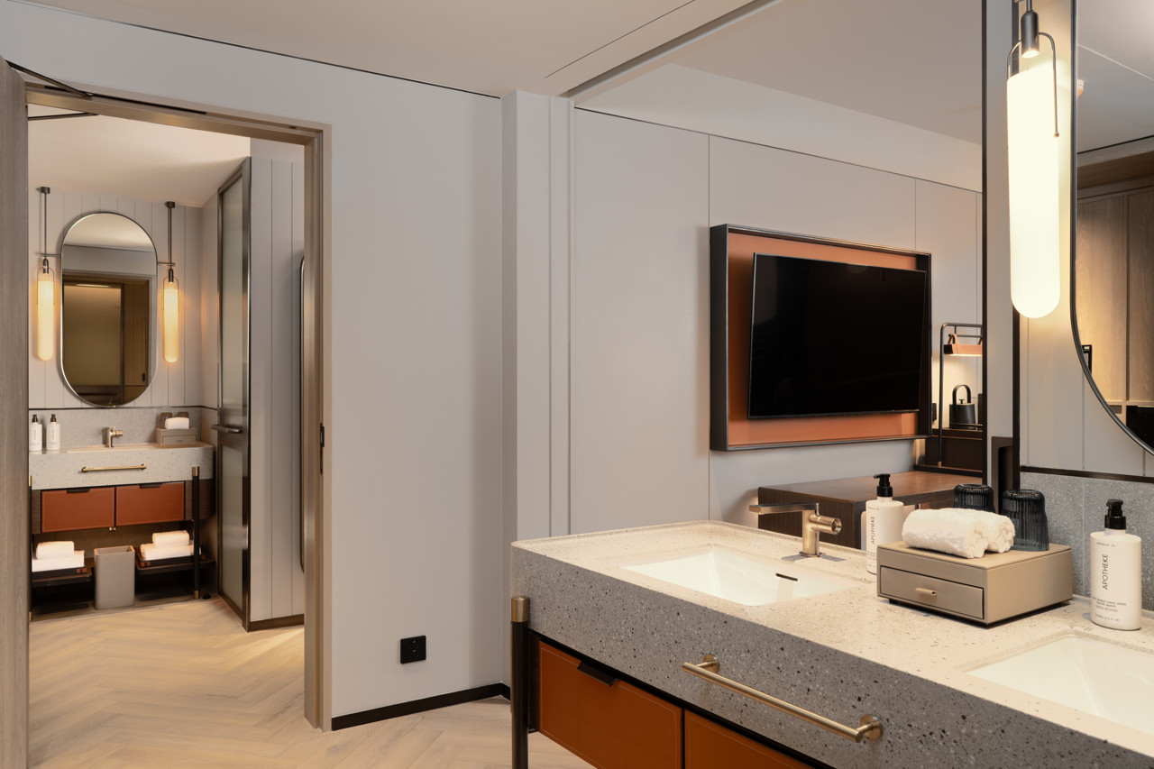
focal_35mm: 25
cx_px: 577
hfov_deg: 71.5
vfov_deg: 51.3
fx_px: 801
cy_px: 384
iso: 100
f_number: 8
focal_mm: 25
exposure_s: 1/8
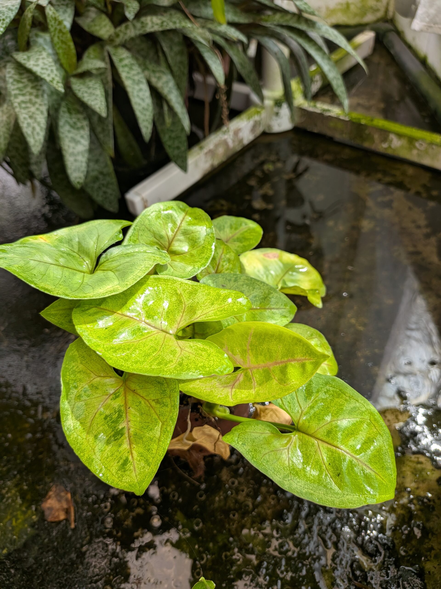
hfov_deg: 56.8
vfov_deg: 71.6
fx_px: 408
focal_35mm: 24
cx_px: 220
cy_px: 294
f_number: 1.7
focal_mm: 4.53
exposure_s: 1/138
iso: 32
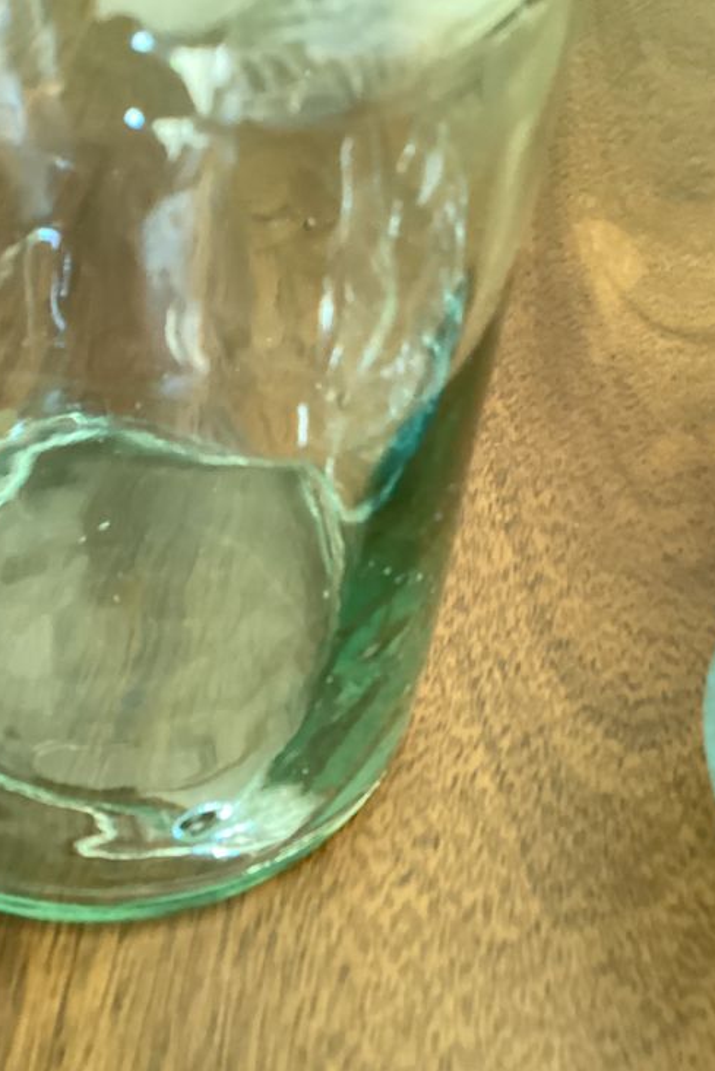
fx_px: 1310
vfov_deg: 44.5
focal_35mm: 44
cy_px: 545
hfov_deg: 30.2
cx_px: 222
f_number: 2.4
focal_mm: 3.3
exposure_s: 1/24
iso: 640
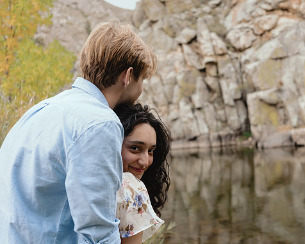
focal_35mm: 40
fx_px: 361
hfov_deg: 45.6
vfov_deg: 37.3
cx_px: 178
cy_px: 123
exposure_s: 1/250
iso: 800
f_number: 3.2
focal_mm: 35
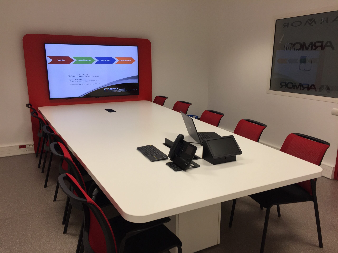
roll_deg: -0.7
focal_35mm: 29
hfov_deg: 61.7
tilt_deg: -13.2
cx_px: 169
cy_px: 126
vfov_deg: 48.2
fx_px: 283
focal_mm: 4.15
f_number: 2.2
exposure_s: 1/60
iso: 40
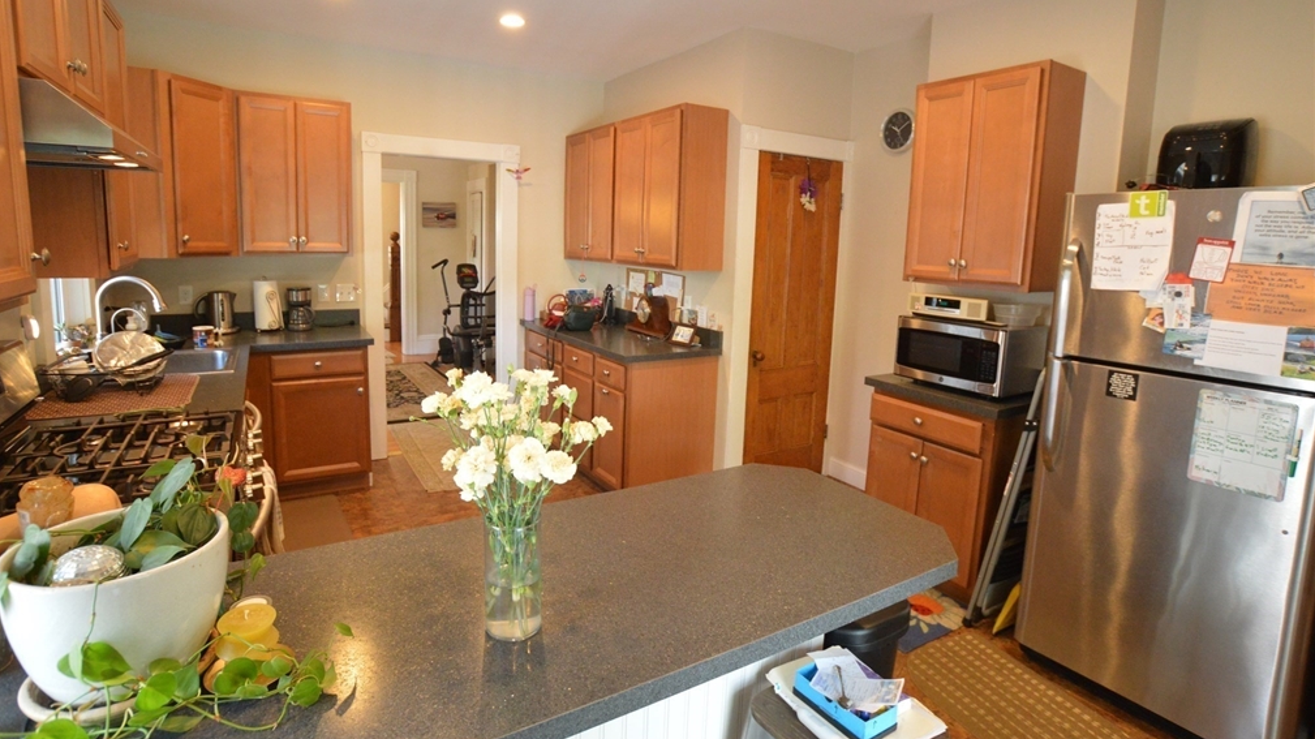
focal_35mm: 18
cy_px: 306
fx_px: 611
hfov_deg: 94.2
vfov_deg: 61.9
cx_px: 649
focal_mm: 11
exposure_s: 1/60
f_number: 4.5
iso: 1800
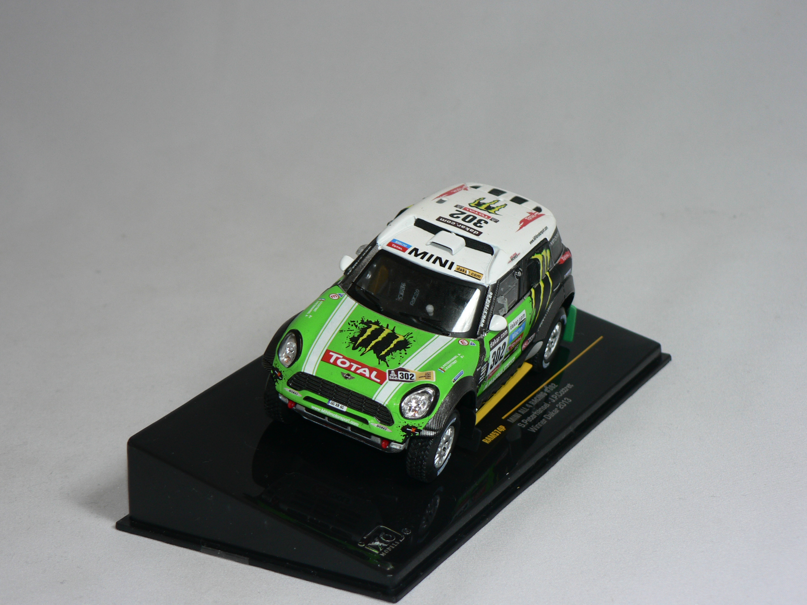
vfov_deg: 18.0
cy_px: 302
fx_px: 1912
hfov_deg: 23.8
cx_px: 404
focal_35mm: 82
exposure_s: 1/60
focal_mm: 13.7
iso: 80
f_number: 3.2
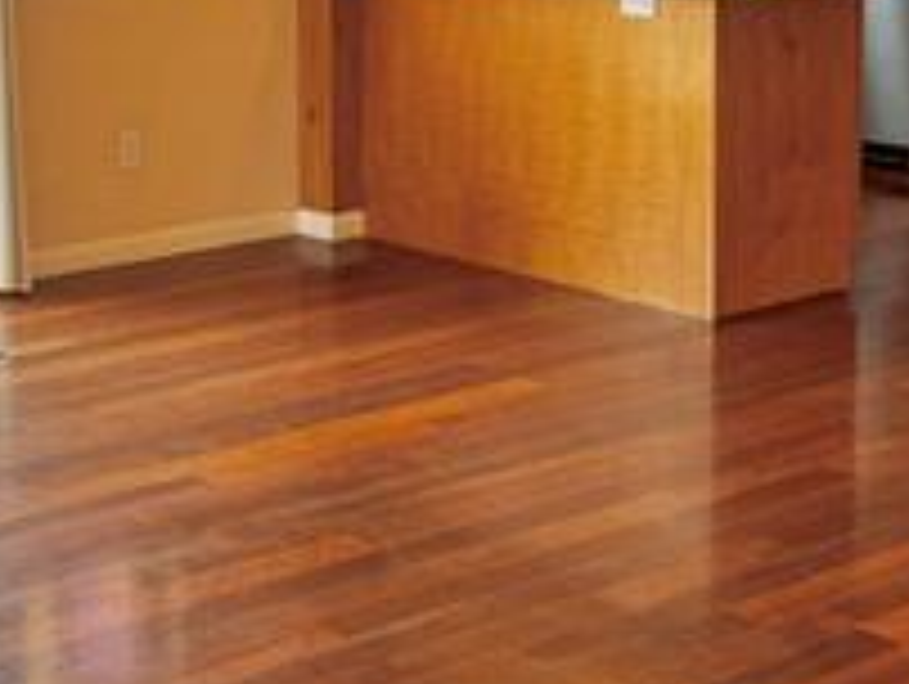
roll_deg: +1.8
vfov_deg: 19.0
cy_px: 22
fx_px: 1998
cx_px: 27
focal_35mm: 76
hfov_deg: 24.6
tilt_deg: -6.5
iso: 64
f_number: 1.78
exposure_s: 1/223
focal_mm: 6.76
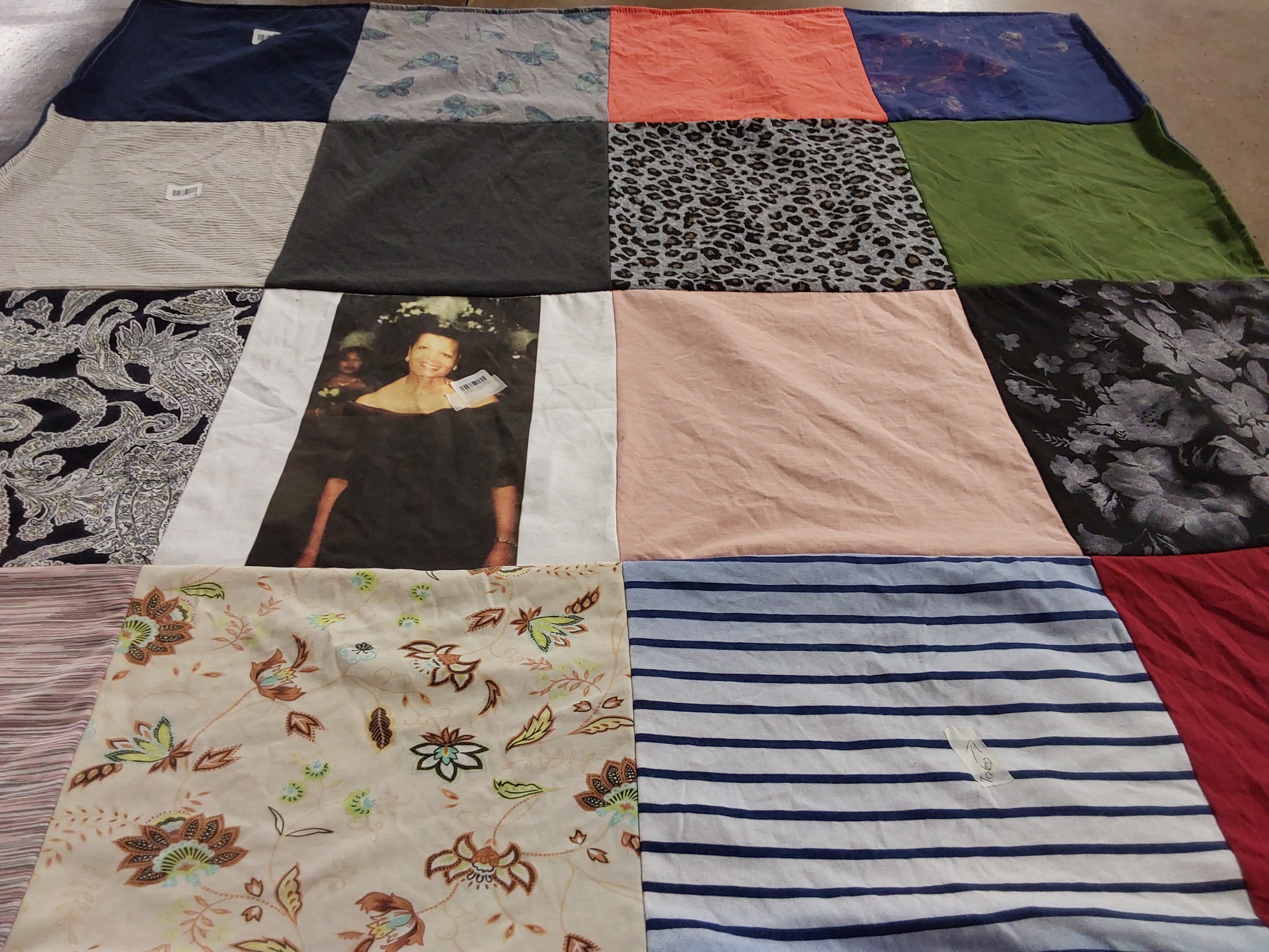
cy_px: 476
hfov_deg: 63.4
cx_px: 634
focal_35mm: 28
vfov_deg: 49.7
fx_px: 1026
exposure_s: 1/60
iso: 80
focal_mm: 2.91
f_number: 1.9
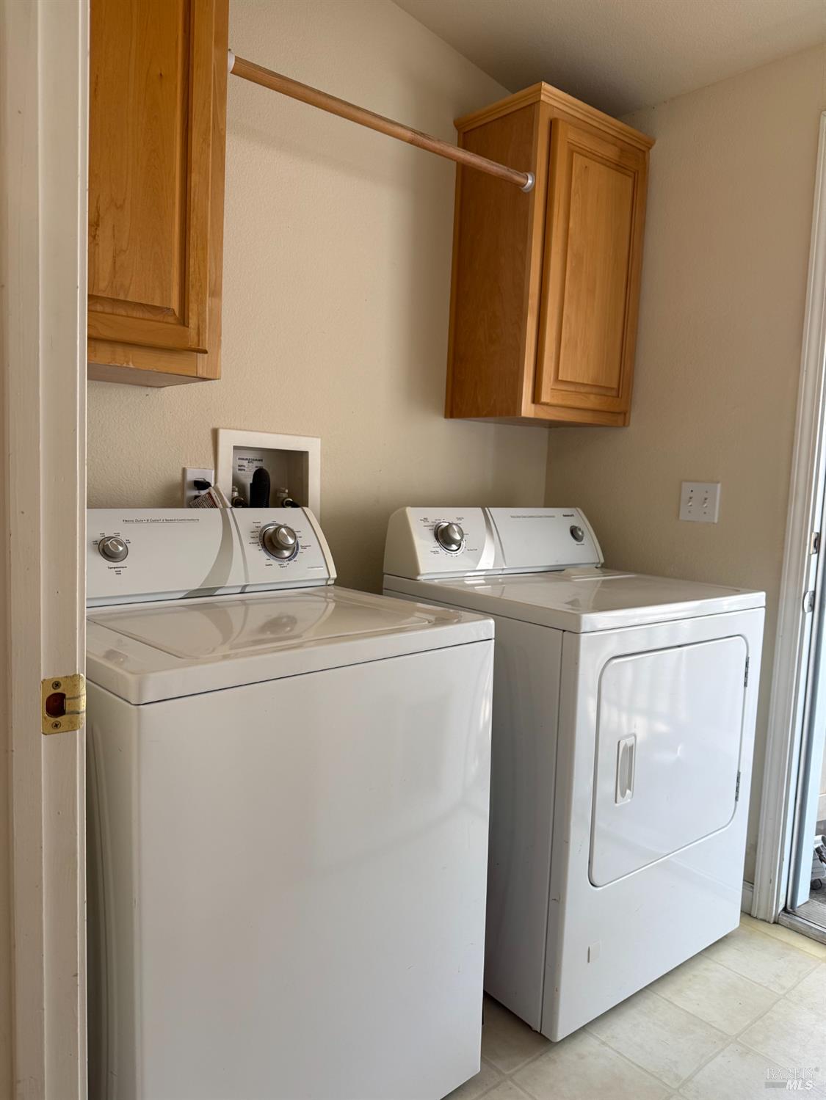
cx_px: 413
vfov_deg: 71.6
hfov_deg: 56.8
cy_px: 550
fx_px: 763
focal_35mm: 24
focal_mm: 6.76
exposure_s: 1/120
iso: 125
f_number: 1.78
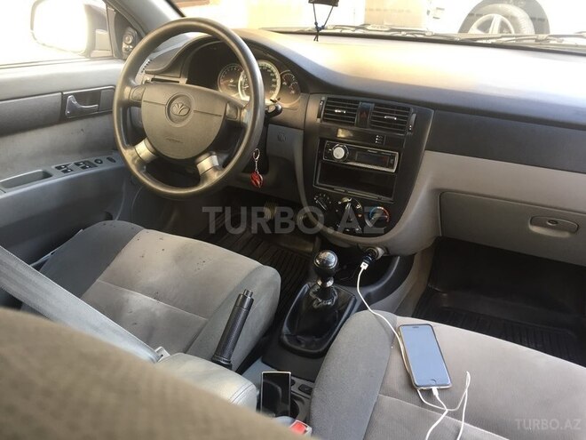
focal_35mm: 29
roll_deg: -0.6
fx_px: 491
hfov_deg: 61.7
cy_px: 220
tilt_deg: -27.2
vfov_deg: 48.2
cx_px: 293
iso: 32
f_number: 2.2
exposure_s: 1/33
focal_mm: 4.15
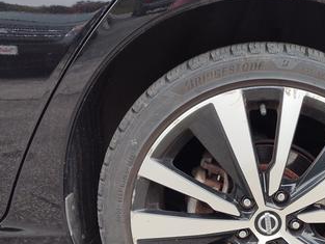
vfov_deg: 29.6
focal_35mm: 47
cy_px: 219
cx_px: 266
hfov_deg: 38.7
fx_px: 441
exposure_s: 1/120
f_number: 1.88
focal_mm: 5.56
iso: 272
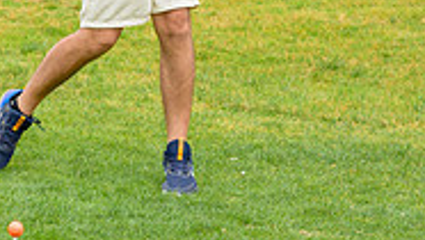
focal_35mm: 206
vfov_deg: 5.8
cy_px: -120
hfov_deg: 10.3
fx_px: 2323
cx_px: -25
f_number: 4
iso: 800
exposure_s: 1/4000
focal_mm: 63
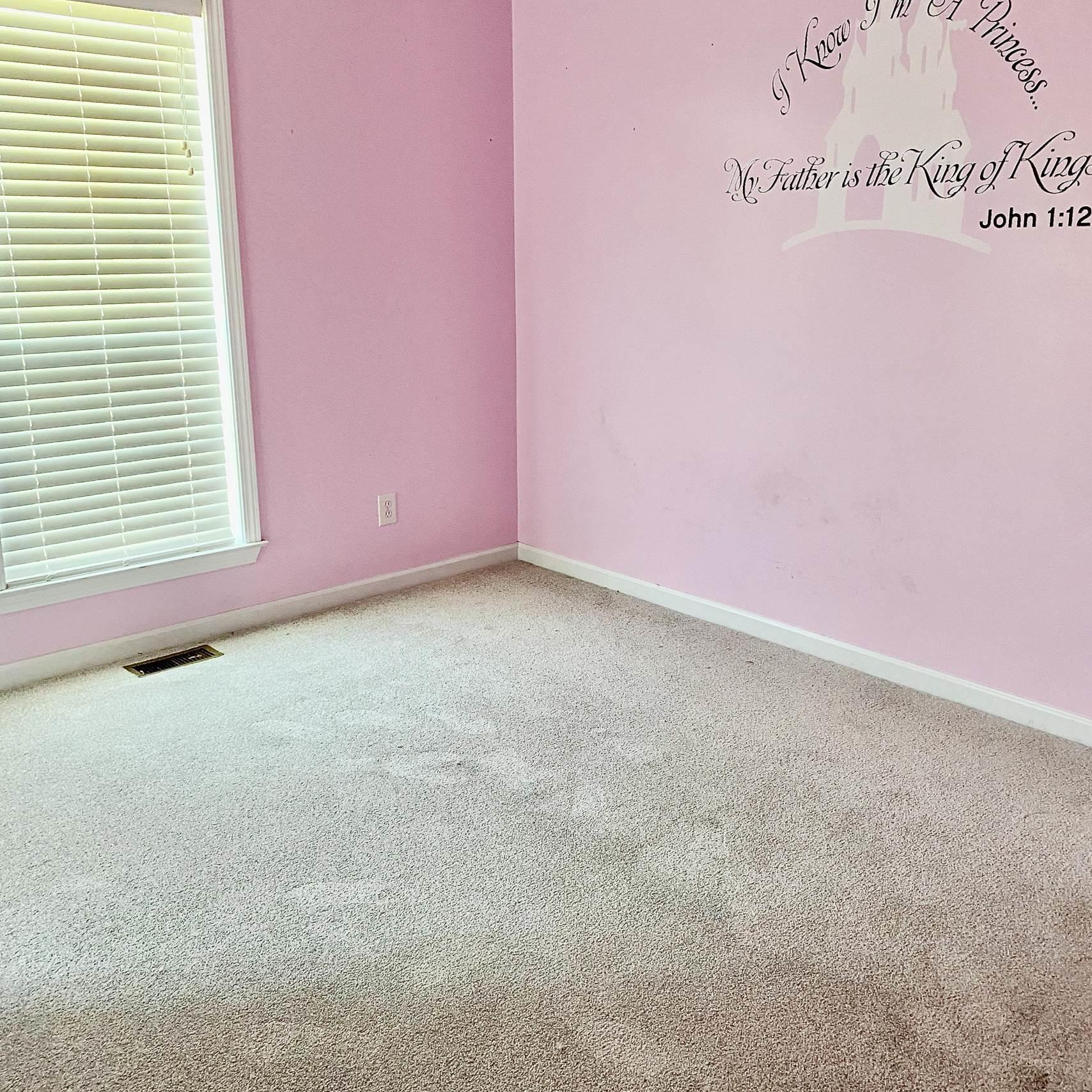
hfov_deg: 52.5
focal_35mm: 31
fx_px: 1106
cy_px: 524
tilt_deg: -14.2
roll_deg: -0.4
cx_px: 542
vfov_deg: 52.5
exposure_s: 1/60
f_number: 1.8
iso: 320
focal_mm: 4.25
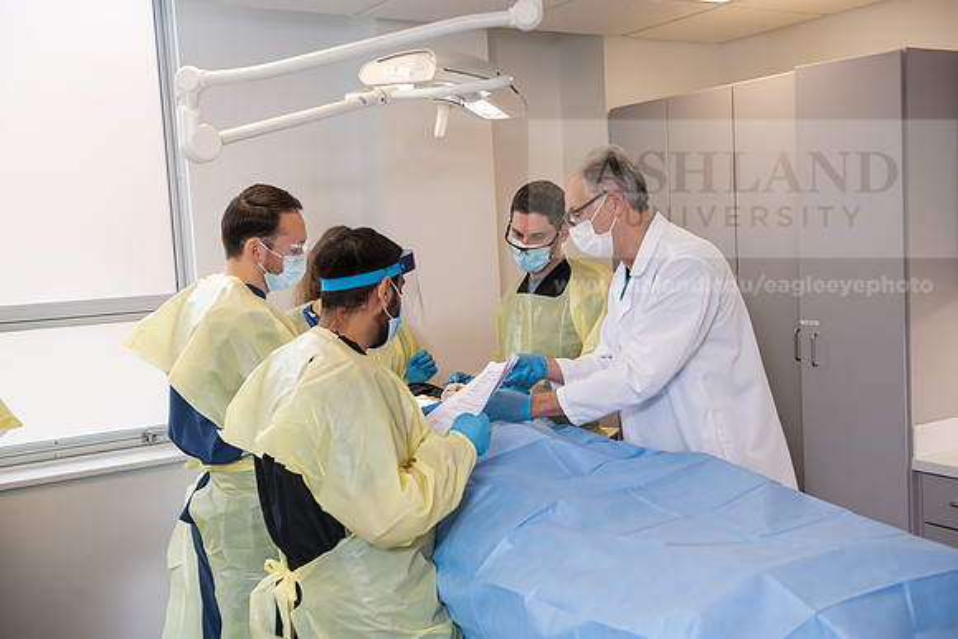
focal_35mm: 38
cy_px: 320
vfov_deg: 35.1
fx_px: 1011
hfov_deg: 50.7
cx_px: 479
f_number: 4
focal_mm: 38
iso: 400
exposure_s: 1/200
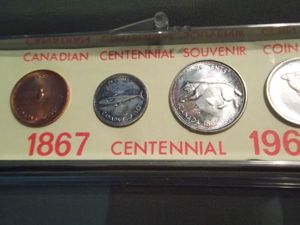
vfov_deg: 46.7
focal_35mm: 30
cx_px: 166
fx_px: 260
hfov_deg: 59.8
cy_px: 102
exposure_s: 1/15
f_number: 3.5
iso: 690
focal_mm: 4.9
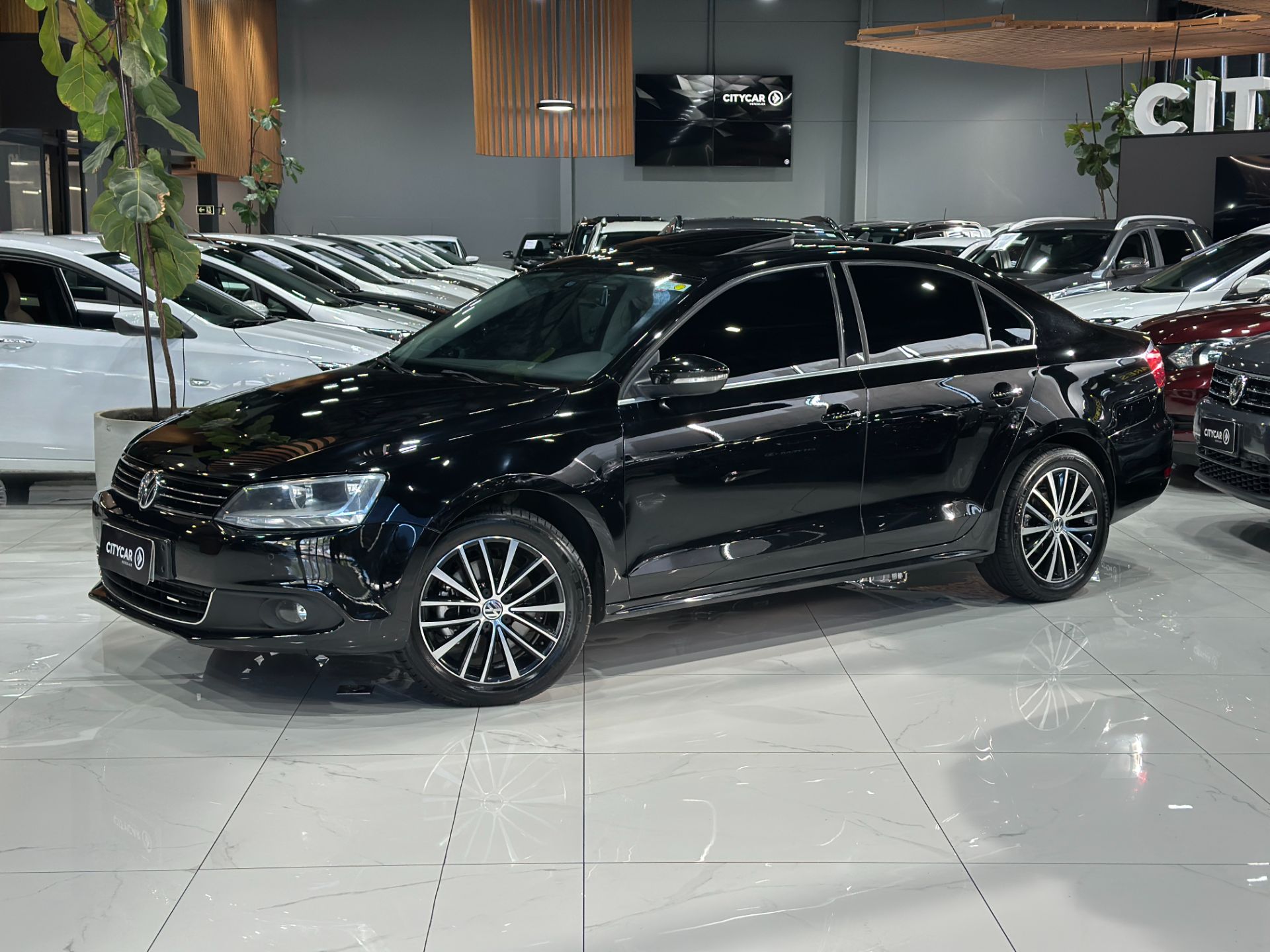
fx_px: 1761
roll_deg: -0.3
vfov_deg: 30.3
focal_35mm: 48
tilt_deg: -8.3
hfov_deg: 39.7
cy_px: 476
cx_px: 635
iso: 125
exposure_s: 1/120
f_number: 1.78
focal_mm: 6.86
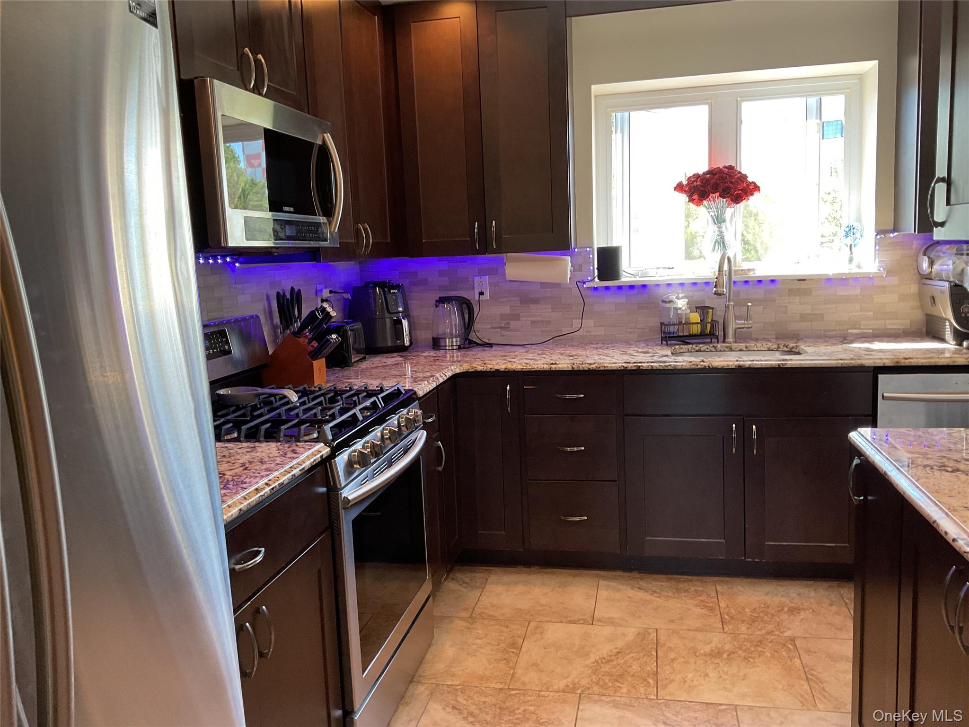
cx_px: 484
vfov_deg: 48.2
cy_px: 364
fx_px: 812
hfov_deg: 61.7
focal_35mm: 29
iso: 64
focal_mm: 3
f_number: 1.8
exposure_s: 1/60
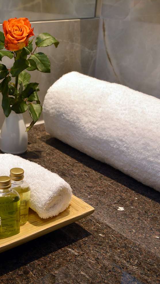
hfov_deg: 22.5
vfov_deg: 40.6
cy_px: 142
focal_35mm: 51
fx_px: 384
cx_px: -5
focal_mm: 32
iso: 200
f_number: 9
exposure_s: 1/5
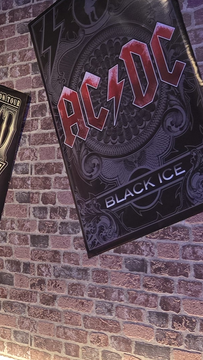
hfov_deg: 9.9
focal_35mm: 94
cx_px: -391
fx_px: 899
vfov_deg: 22.6
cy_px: 217
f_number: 1.7
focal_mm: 6.3
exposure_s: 1/52
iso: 400
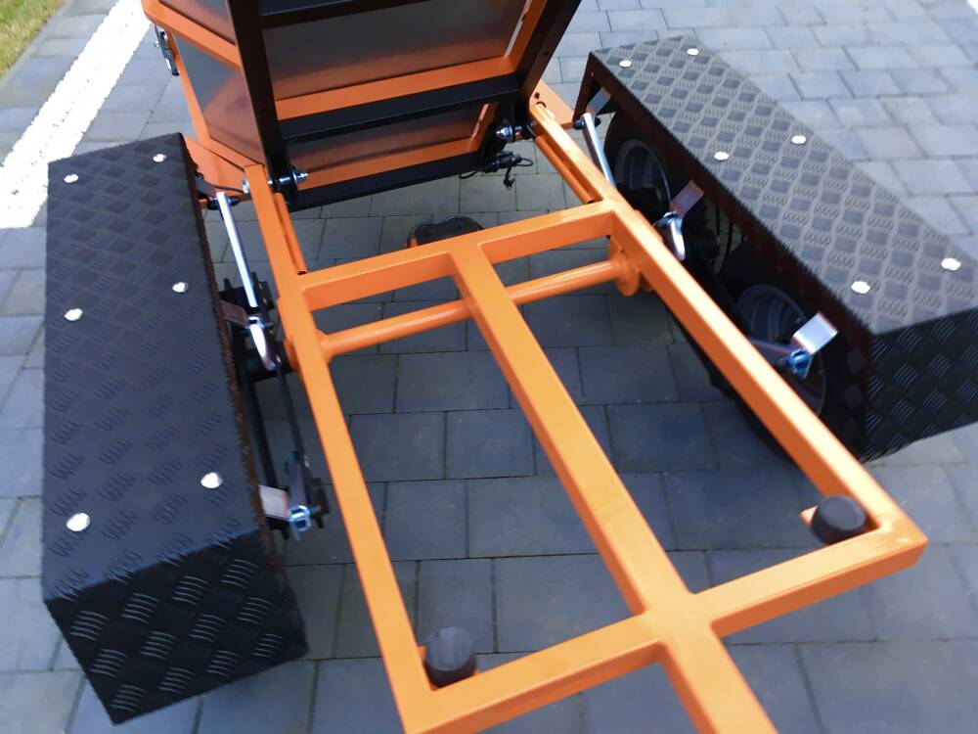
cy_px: 367
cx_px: 489
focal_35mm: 29
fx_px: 819
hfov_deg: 61.7
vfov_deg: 48.2
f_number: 2.2
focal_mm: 4.15
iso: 32
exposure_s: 1/33
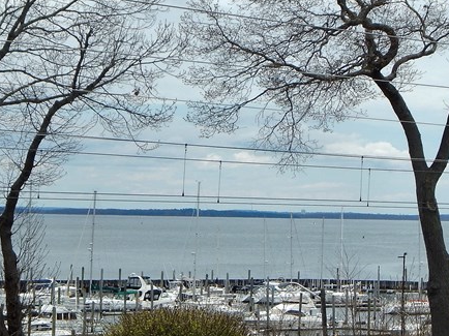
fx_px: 1867
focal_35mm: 144
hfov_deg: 13.7
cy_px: 89
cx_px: 227
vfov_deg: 10.3
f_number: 4
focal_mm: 10.9
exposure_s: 1/1000
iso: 125
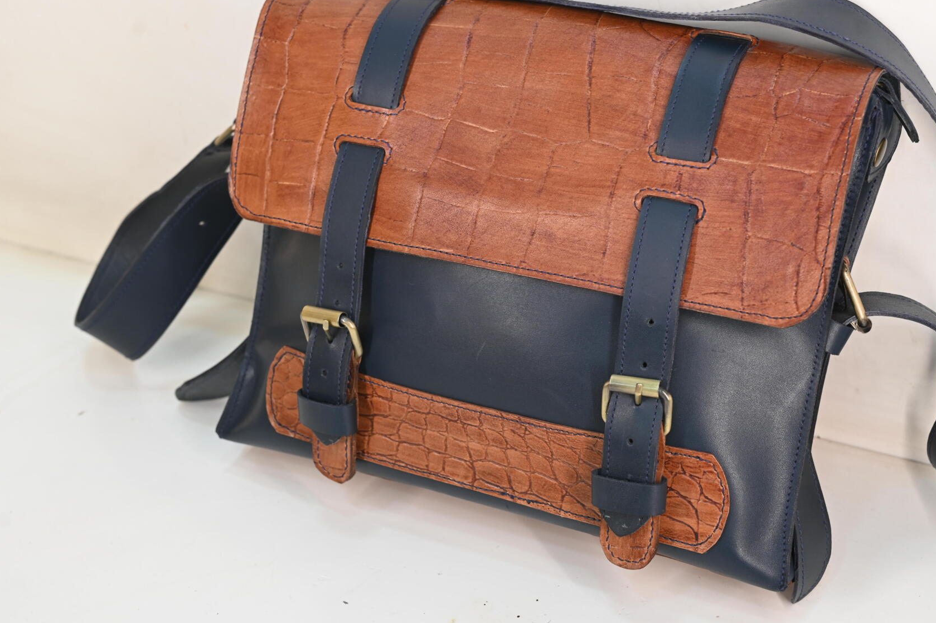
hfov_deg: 32.8
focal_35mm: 61
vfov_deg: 22.2
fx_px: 1585
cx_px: 550
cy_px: 294
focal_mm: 50
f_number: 6.3
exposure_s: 1/100
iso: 800
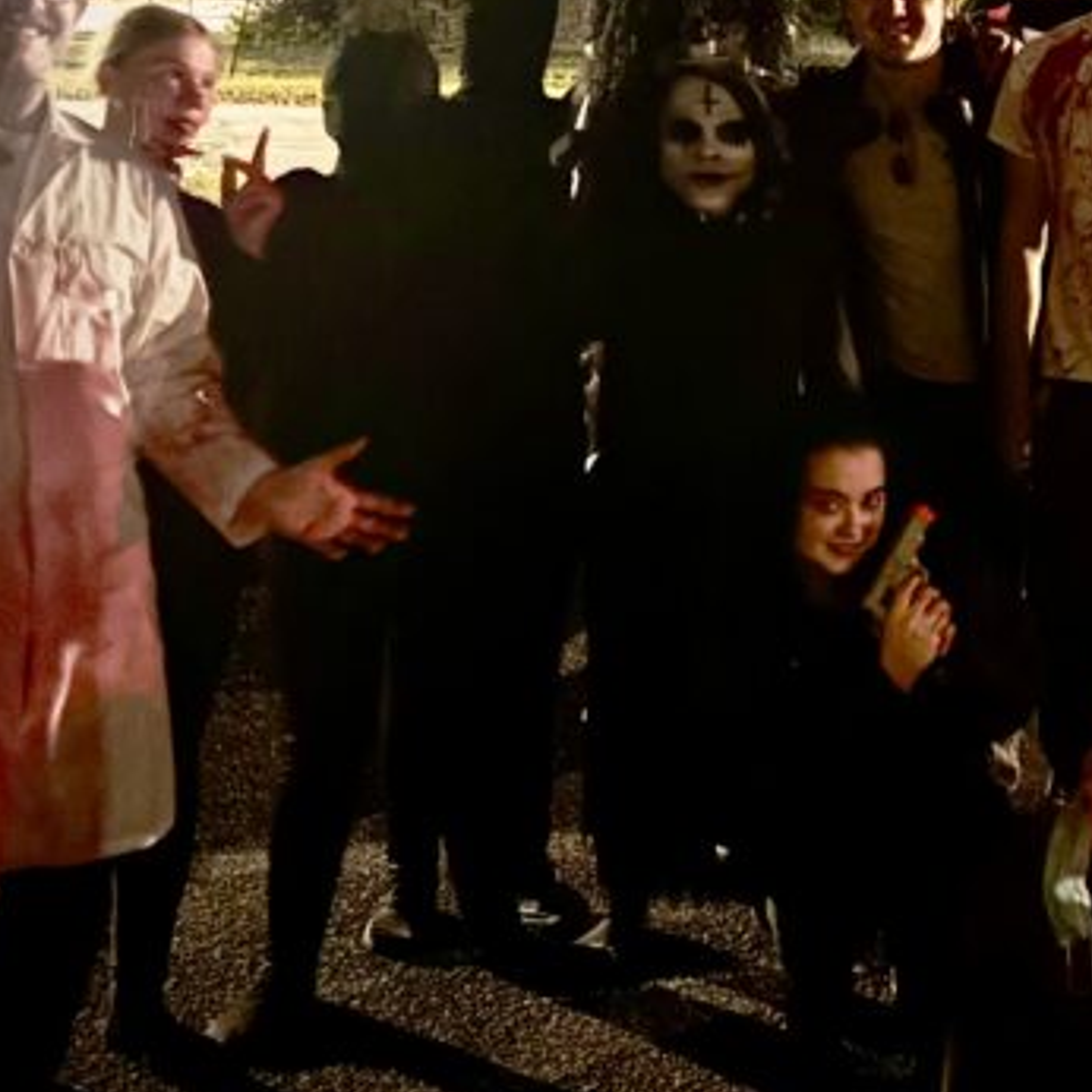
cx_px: 1180
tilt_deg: -6.7
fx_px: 2427
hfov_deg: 23.9
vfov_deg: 24.9
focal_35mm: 68
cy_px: 208
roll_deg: -1.0
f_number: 1.6
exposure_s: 1/5
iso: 4000
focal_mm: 5.96
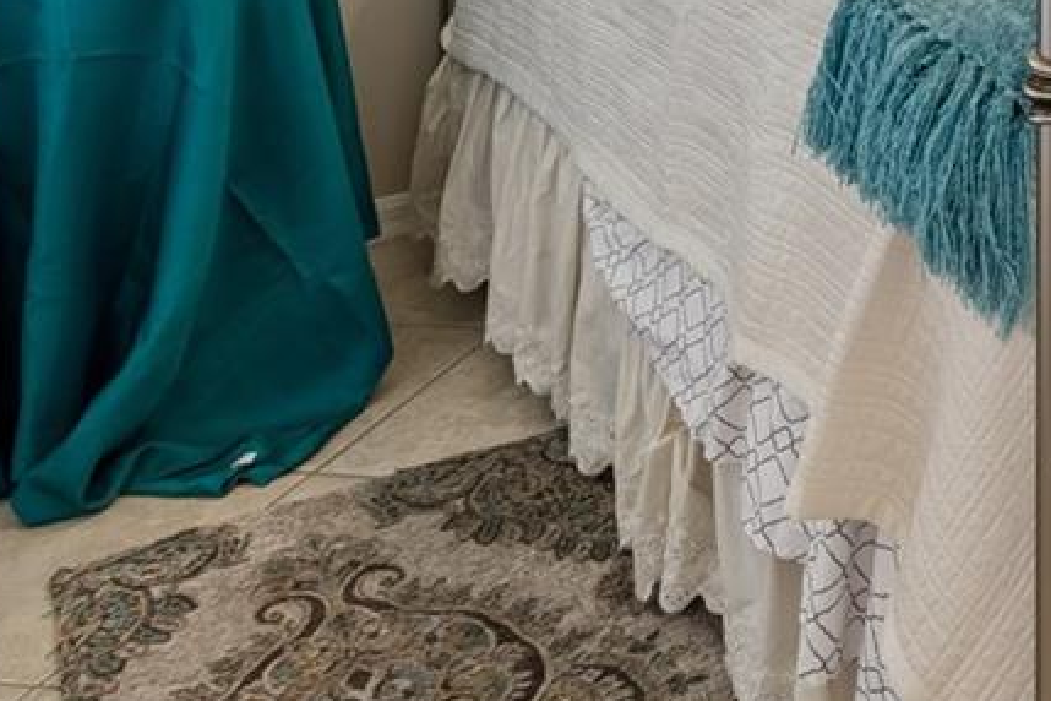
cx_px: 1296
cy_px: -431
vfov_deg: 19.9
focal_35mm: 56
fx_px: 1635
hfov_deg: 29.9
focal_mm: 10
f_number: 7.1
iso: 100
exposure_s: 1/20
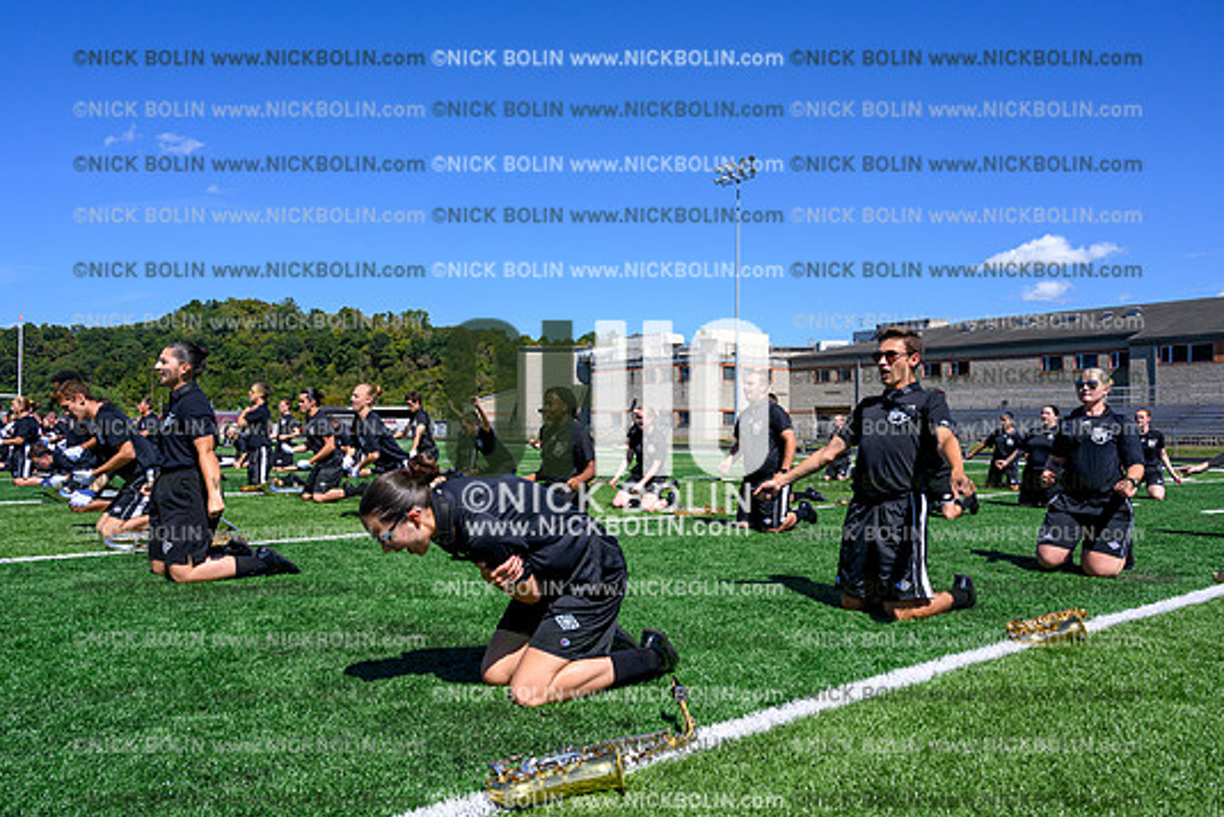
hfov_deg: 69.4
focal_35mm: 26
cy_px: 429
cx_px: 606
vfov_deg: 49.6
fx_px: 884
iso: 160
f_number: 8
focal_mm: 24
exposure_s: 1/640
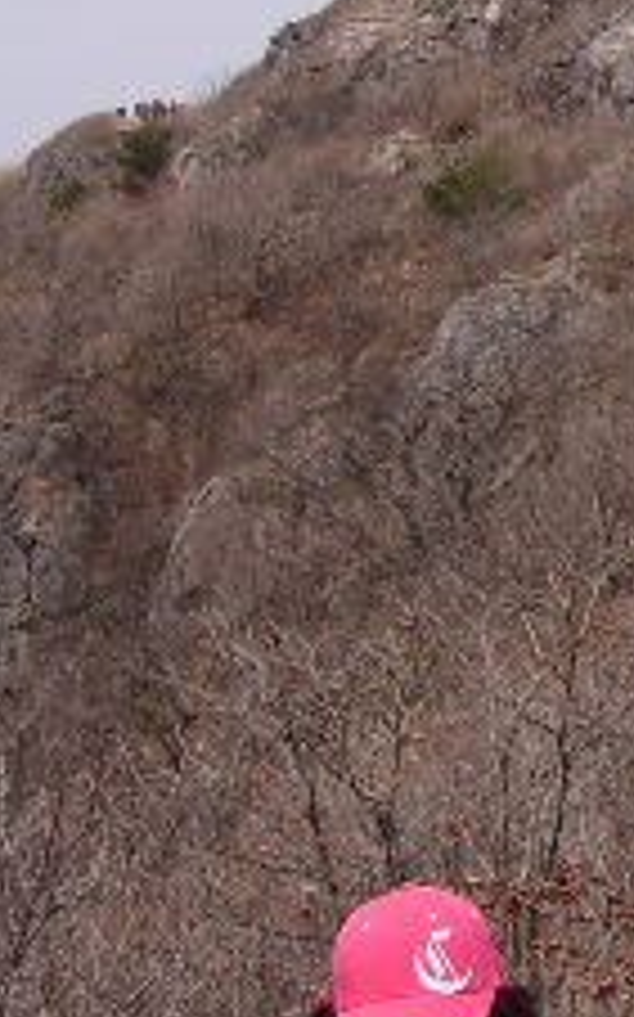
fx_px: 2906
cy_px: 333
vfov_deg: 19.8
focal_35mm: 105
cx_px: 908
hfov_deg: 12.0
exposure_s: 1/420
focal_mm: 5.95
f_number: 5.8
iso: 50
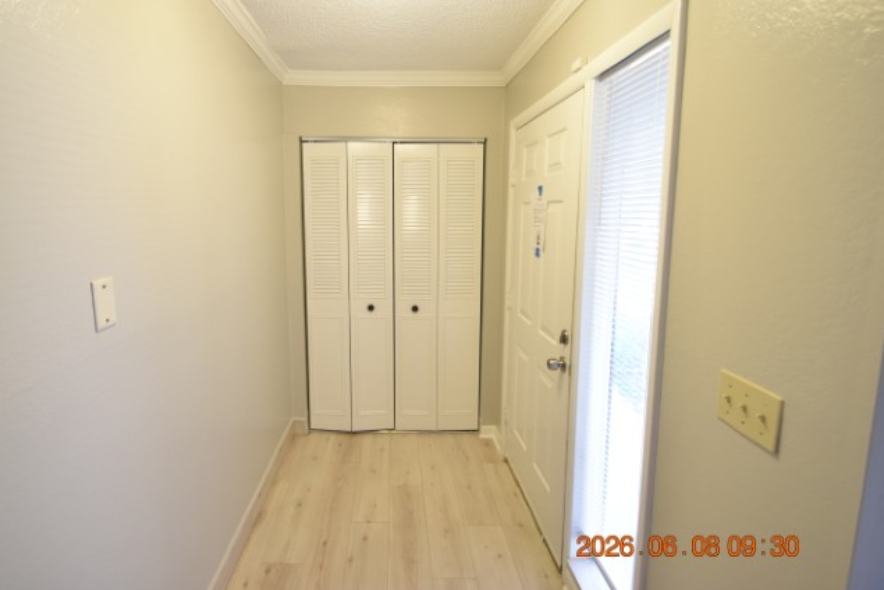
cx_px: 393
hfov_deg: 92.9
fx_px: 418
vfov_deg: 70.3
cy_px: 263
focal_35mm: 17
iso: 800
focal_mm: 10
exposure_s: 1/45
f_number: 3.5
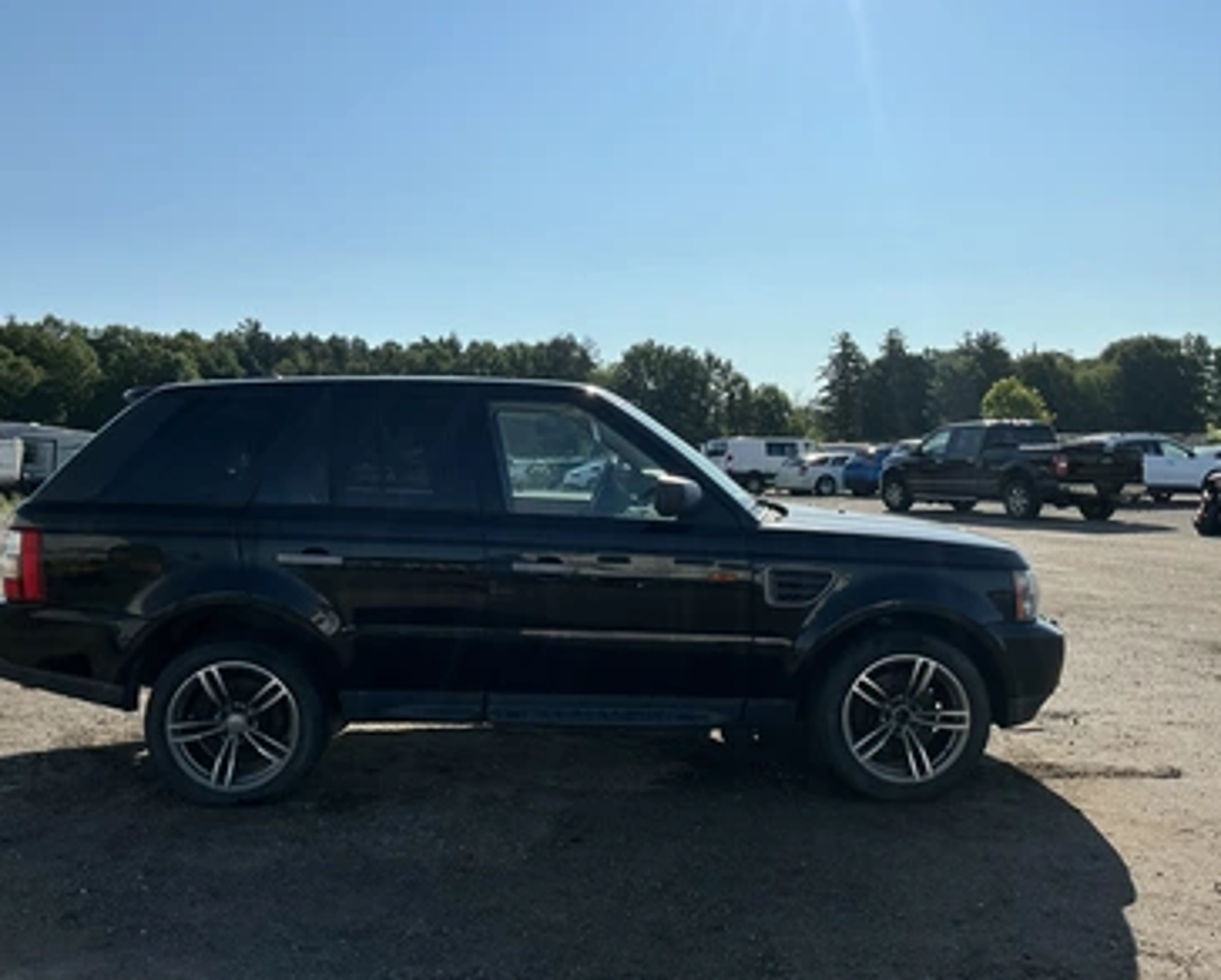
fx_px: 1085
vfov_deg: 48.6
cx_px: 560
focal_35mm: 30
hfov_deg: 58.6
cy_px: 487
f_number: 1.8
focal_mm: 3
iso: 25
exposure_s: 1/3125
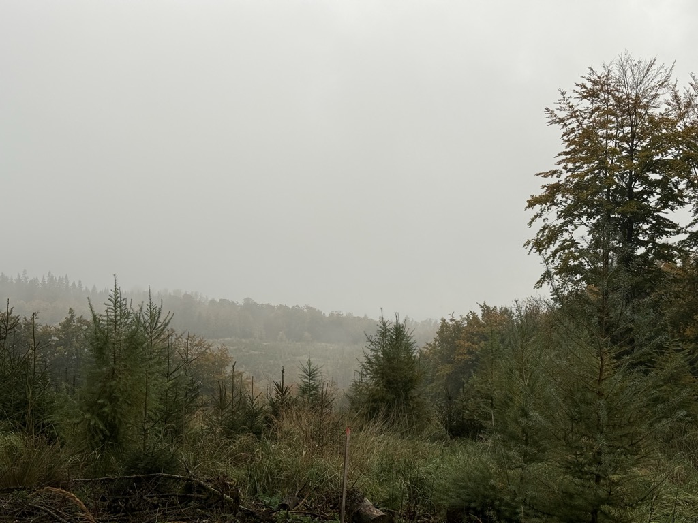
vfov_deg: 30.3
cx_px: 349
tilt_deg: +2.1
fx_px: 968
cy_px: 262
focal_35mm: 48
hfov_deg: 39.7
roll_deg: -1.0
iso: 64
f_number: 1.78
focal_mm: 6.76
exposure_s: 1/356
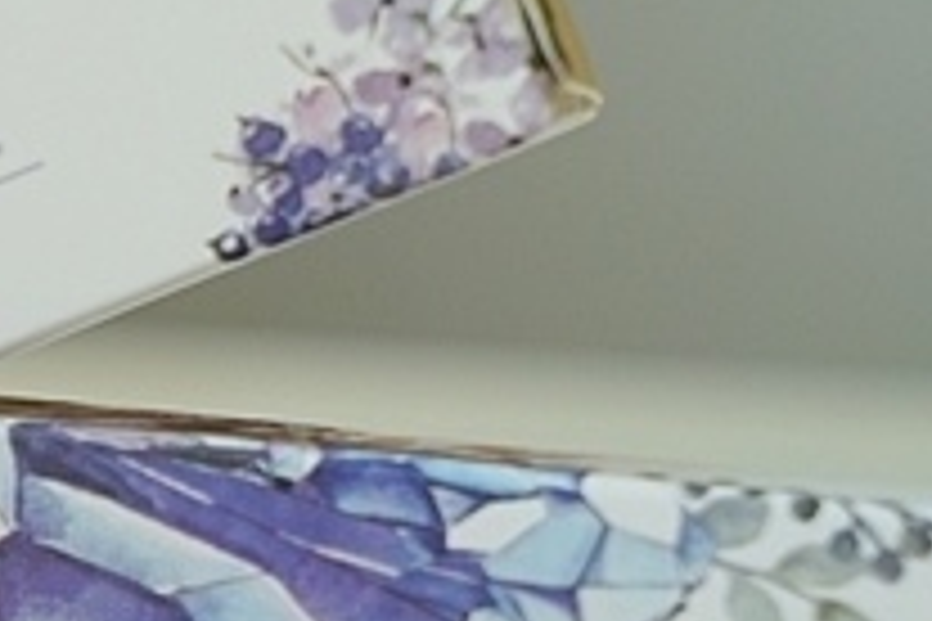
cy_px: 466
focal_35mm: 267
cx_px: -725
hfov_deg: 7.5
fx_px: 6912
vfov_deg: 5.1
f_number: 7.1
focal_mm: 69
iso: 125
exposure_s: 1/80
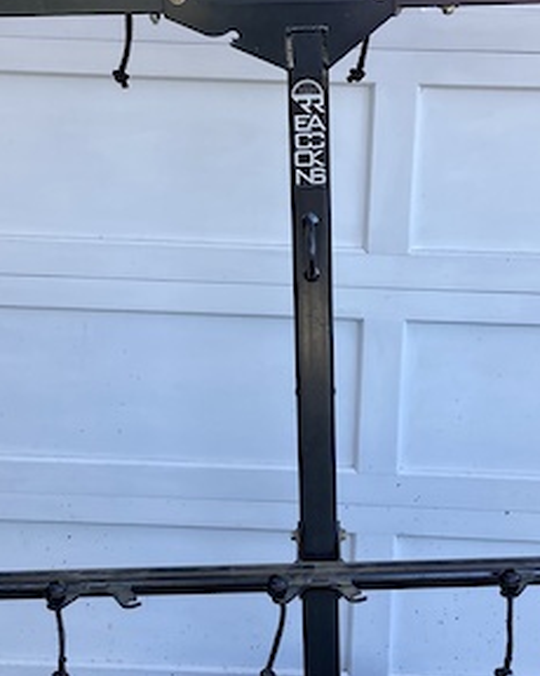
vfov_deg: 25.1
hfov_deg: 20.1
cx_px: 270
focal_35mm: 76
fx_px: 1520
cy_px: 380
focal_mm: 3.99
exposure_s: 1/171
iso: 20
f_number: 1.8
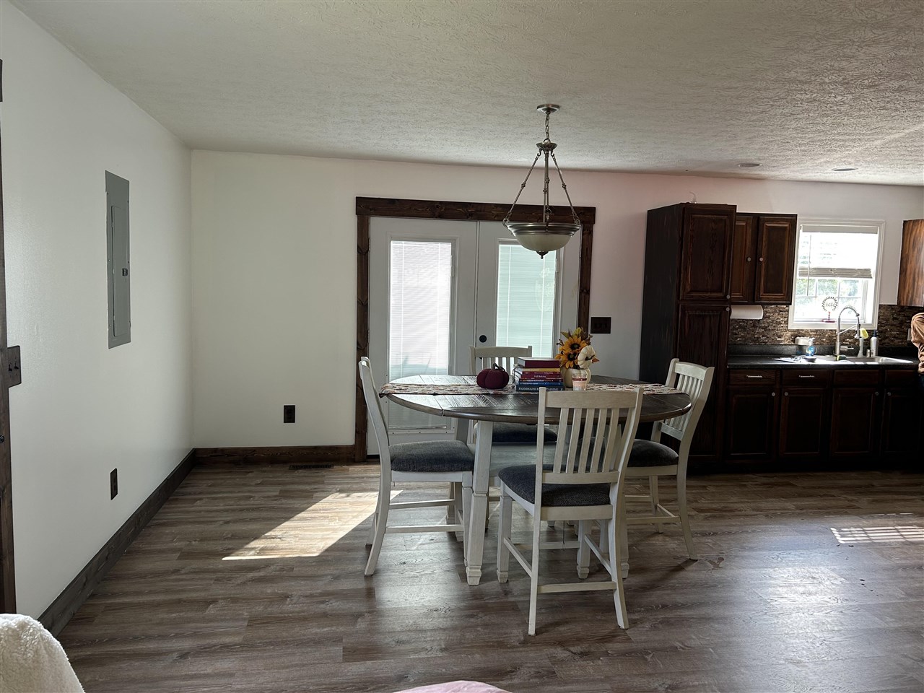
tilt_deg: -4.9
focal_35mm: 26
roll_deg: -1.4
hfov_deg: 67.3
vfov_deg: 53.1
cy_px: 346
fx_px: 694
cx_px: 462
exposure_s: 1/121
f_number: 1.5
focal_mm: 5.7
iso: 64
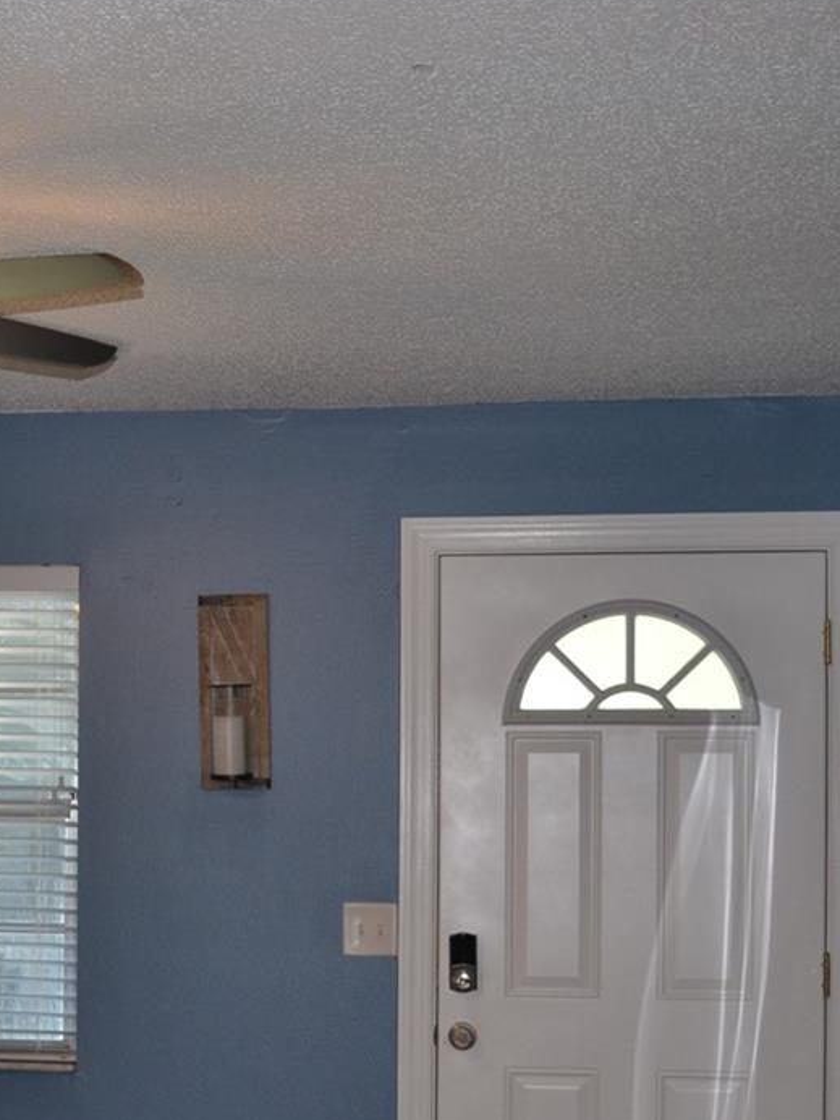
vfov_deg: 24.2
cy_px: 788
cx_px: -37
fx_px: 2588
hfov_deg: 17.9
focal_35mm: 80
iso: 400
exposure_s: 1/80
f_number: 4
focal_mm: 24
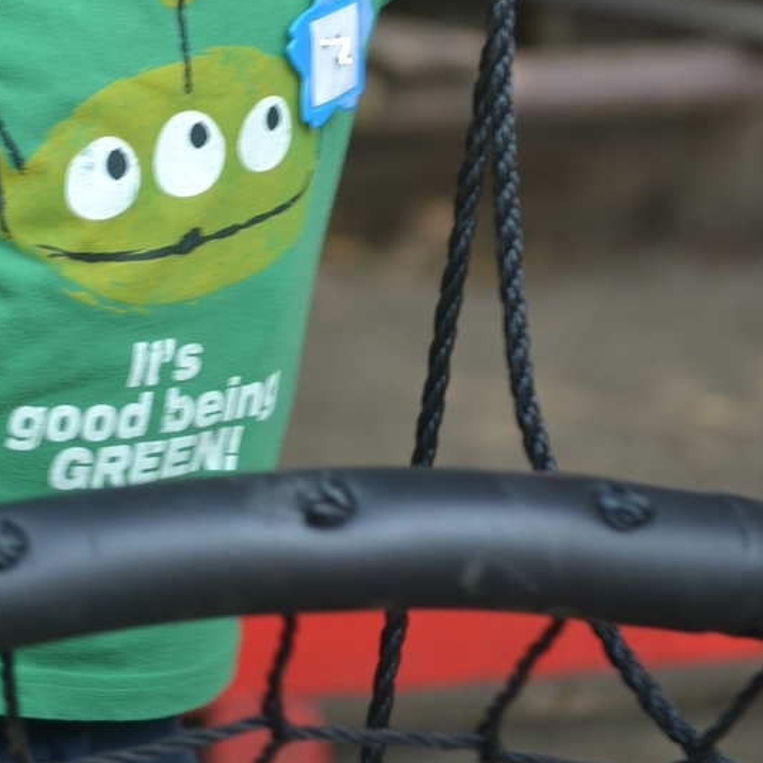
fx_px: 5835
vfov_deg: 7.4
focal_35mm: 234
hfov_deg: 7.5
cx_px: 206
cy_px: -31
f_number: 4.2
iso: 125
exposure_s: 1/125
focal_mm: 82
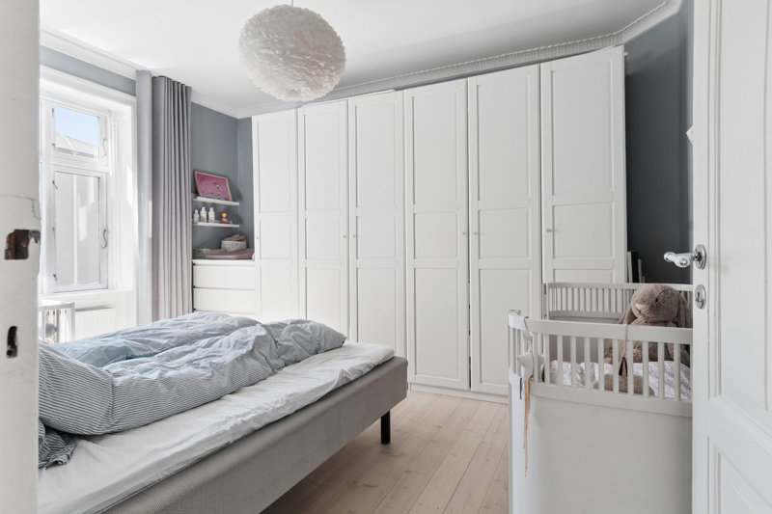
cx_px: 386
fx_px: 386
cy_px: 257
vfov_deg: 67.4
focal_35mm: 18
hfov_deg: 90.0
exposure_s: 1/15
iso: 200
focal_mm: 12
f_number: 10
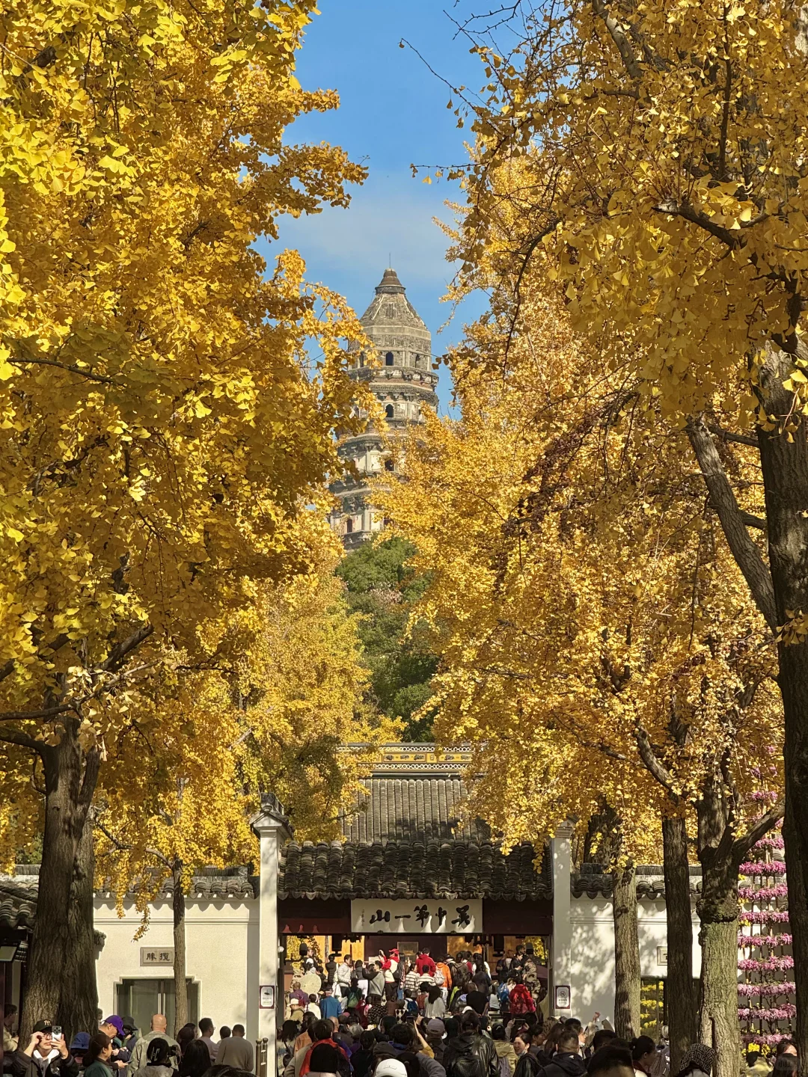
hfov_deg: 12.3
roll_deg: -0.2
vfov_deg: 16.4
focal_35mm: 120
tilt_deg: +8.1
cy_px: 538
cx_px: 404
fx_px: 3735
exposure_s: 1/1064
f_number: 2.8
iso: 50
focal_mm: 15.66
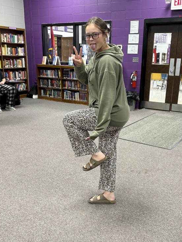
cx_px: 106
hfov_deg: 39.5
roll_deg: -2.5
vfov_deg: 51.2
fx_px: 252
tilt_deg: -16.7
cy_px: 137
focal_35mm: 36
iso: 250
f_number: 1.6
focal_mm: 5.96
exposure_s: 1/60
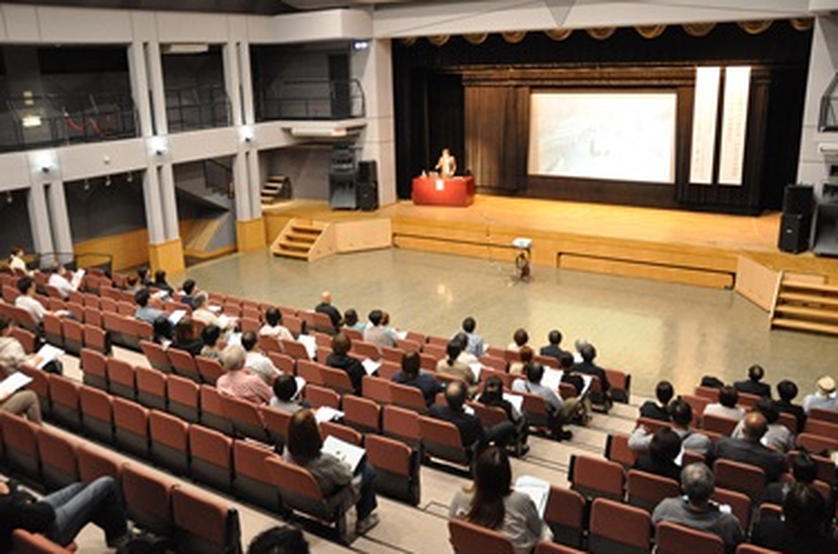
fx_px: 743
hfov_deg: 58.8
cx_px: 407
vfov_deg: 40.9
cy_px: 280
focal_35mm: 32
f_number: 3.5
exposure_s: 1/50
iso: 2500
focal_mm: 20
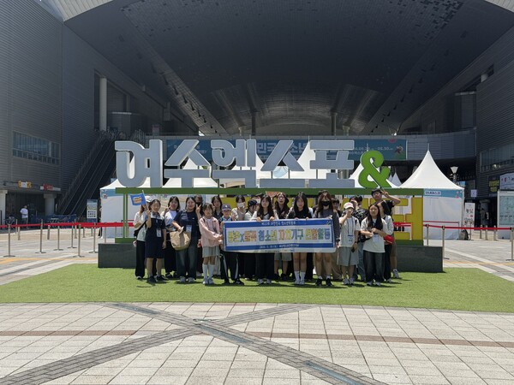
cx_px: 257
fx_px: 713
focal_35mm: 48
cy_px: 192
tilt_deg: +1.4
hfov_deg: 39.7
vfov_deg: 30.3
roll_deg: -0.5
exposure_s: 1/4878
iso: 80
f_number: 1.78
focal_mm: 6.76
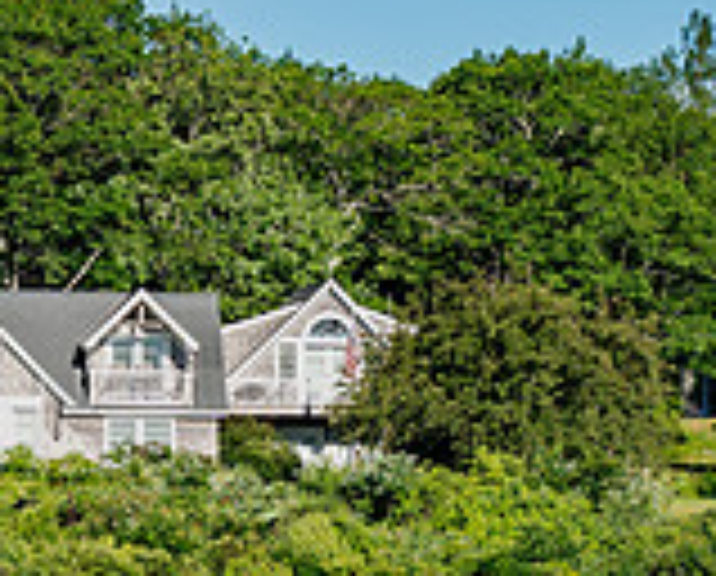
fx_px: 6309
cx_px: 180
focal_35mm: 297
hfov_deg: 6.5
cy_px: 562
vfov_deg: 5.2
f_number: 7.1
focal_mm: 87
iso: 200
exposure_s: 1/400
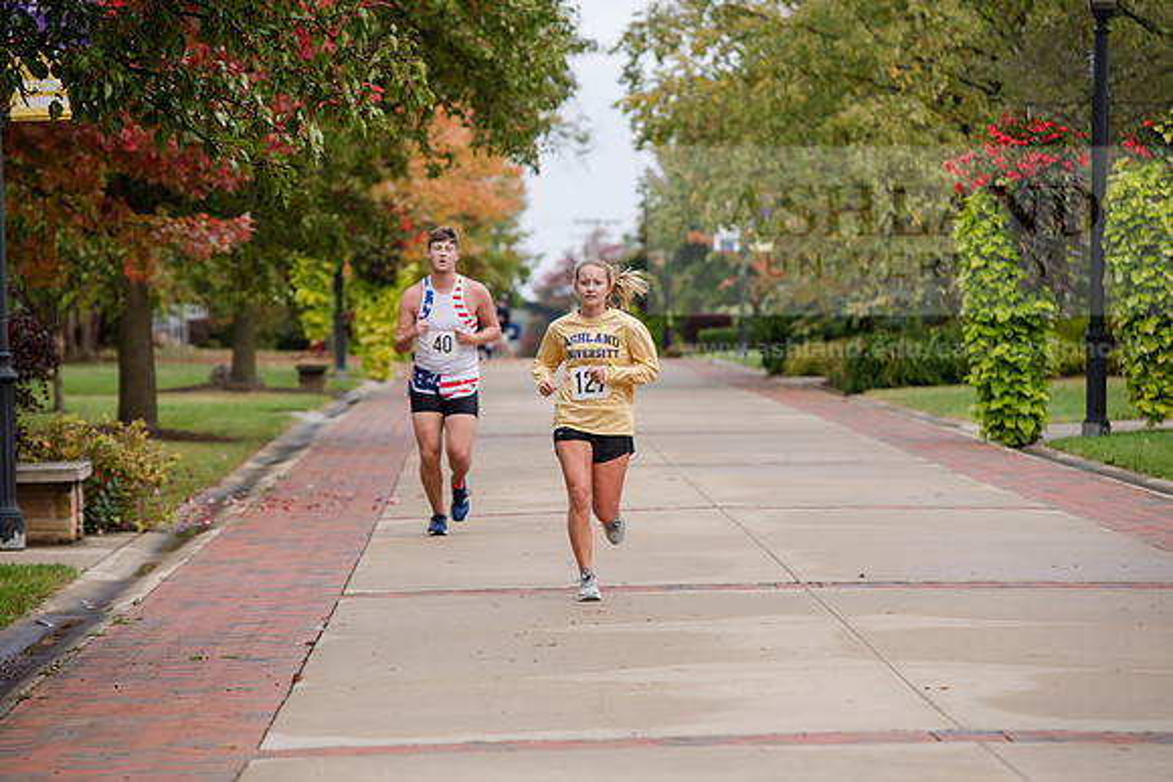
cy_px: 391
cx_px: 586
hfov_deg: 12.1
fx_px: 5540
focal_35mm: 170
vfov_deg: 8.1
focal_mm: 170
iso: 500
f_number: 5
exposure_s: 1/500
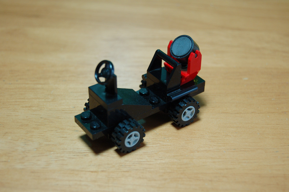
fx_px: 541
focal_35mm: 68
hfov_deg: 29.9
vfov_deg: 20.1
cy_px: 96
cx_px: 144
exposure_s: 1/40
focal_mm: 45
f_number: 5.3
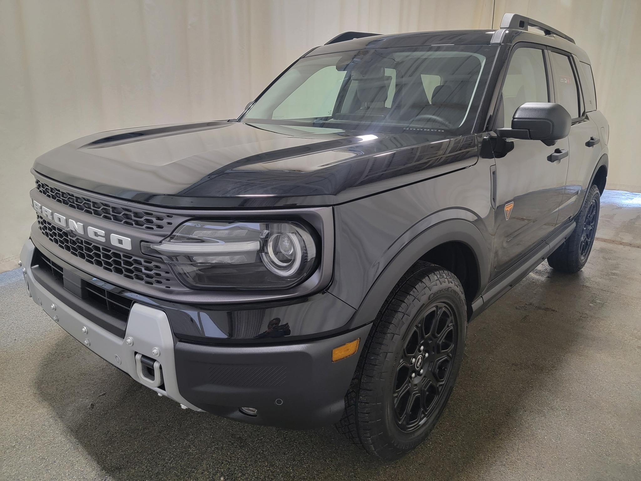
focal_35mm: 24
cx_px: 320
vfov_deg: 56.8
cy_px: 240
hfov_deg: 71.6
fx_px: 444
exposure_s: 1/120
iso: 320
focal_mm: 6.7
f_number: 1.8
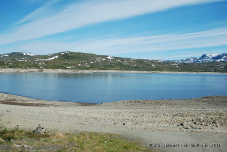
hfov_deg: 46.3
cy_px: 76
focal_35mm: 42
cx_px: 114
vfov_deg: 32.0
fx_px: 265
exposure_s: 1/1250
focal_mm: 28
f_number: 4
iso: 100
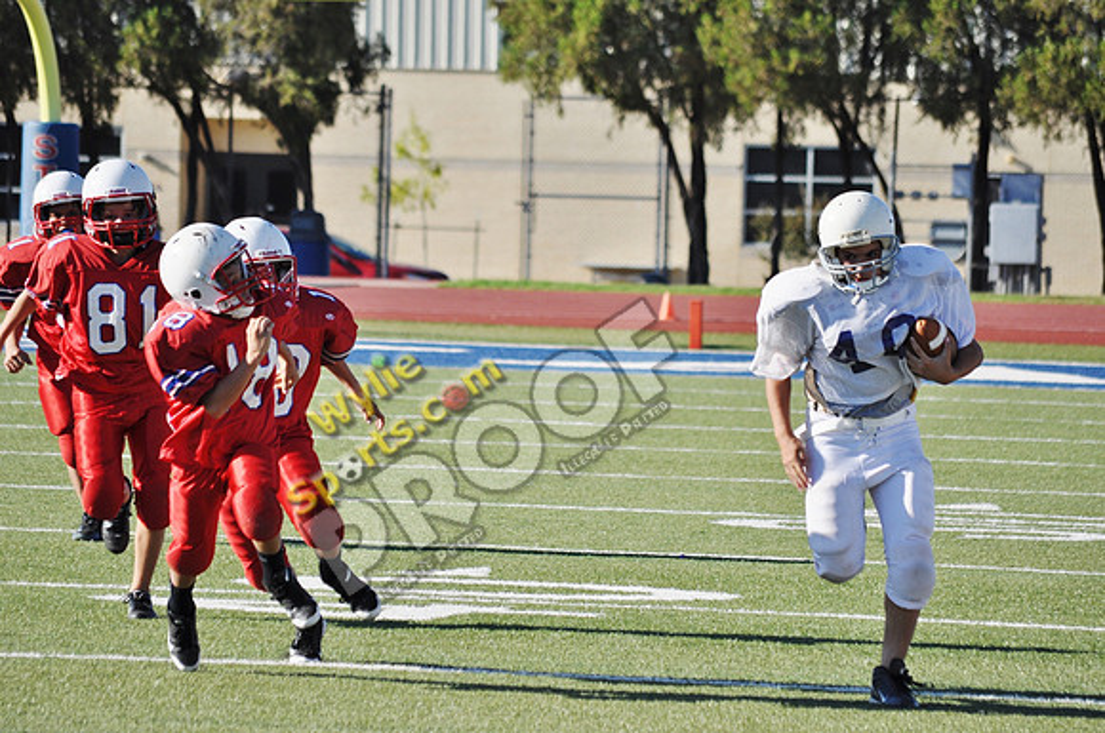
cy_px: 366
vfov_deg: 4.6
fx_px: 9195
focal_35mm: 300
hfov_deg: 6.9
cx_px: 552
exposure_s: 1/640
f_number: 6.3
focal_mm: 200
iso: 200
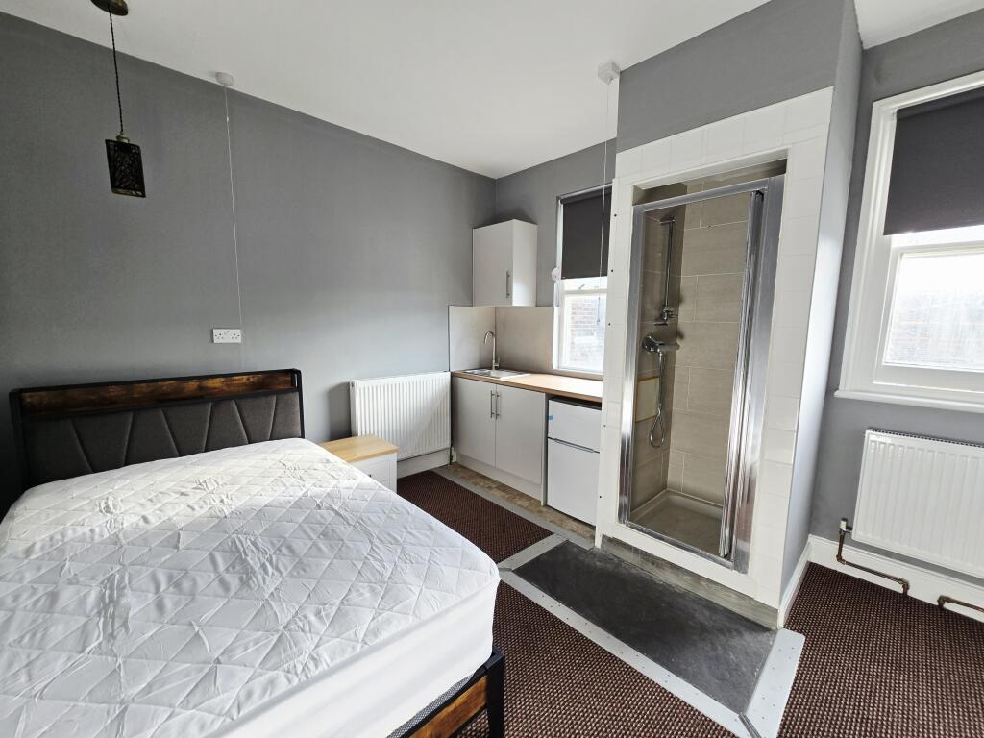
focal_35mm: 13
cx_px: 492
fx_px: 370
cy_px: 369
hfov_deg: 106.2
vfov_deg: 89.9
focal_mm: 2.2
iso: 50
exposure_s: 1/60.2
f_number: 2.2
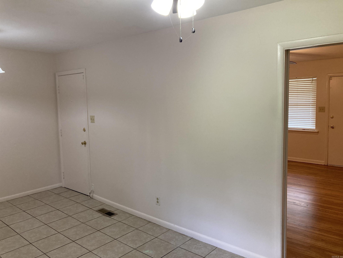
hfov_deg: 63.4
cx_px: 172
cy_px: 129
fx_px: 277
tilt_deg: -5.1
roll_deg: +1.0
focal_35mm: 28
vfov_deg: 49.7
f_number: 1.8
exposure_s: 1/60
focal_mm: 3.99
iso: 125
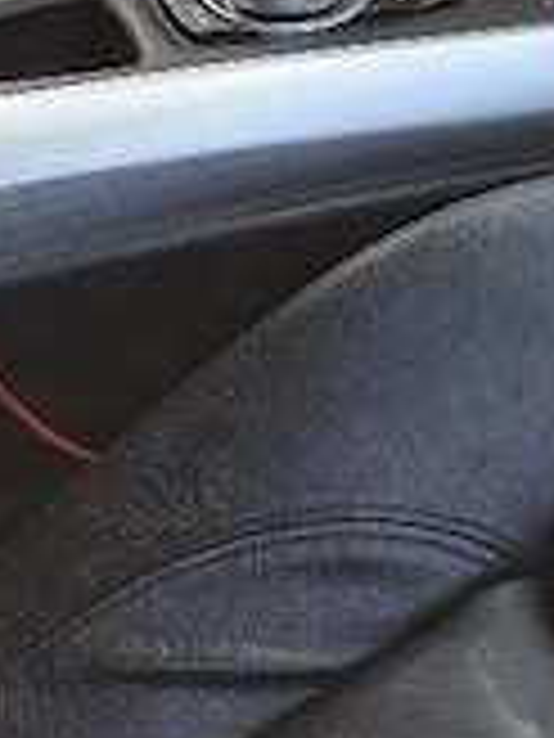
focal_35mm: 112
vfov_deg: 16.4
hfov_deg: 12.6
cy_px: -288
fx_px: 2390
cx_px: 793
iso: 80
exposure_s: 1/714
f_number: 1.8
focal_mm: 5.4
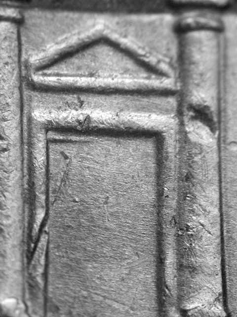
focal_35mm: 149
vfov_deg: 13.3
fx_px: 1360
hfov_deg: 10.0
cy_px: 158
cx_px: 118
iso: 100
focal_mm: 30.8
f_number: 5
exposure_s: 1/17.4
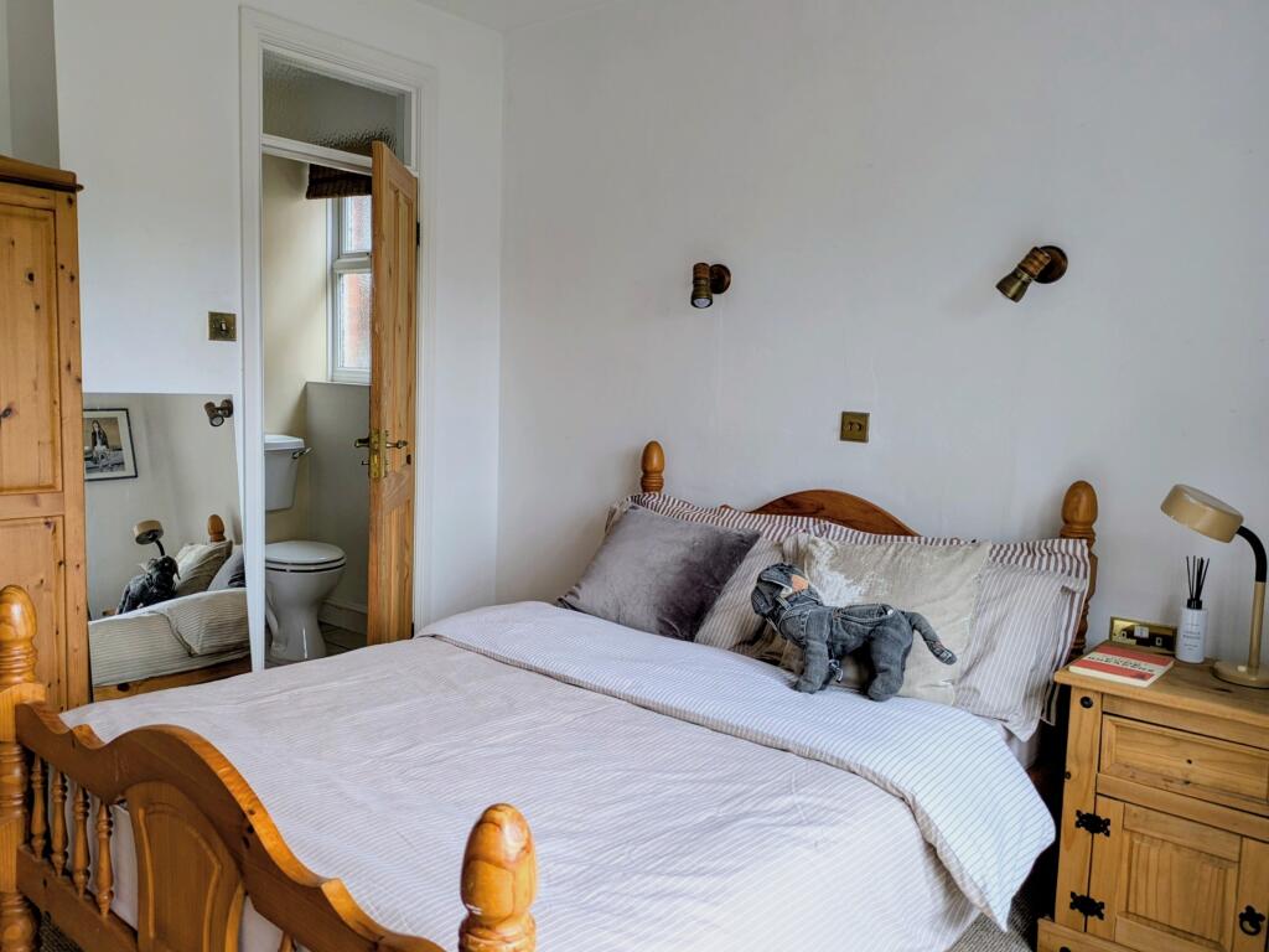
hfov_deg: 69.4
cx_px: 634
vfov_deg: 54.9
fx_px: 916
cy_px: 476
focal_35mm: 25
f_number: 1.89
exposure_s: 1/100
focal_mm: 5.43
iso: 62
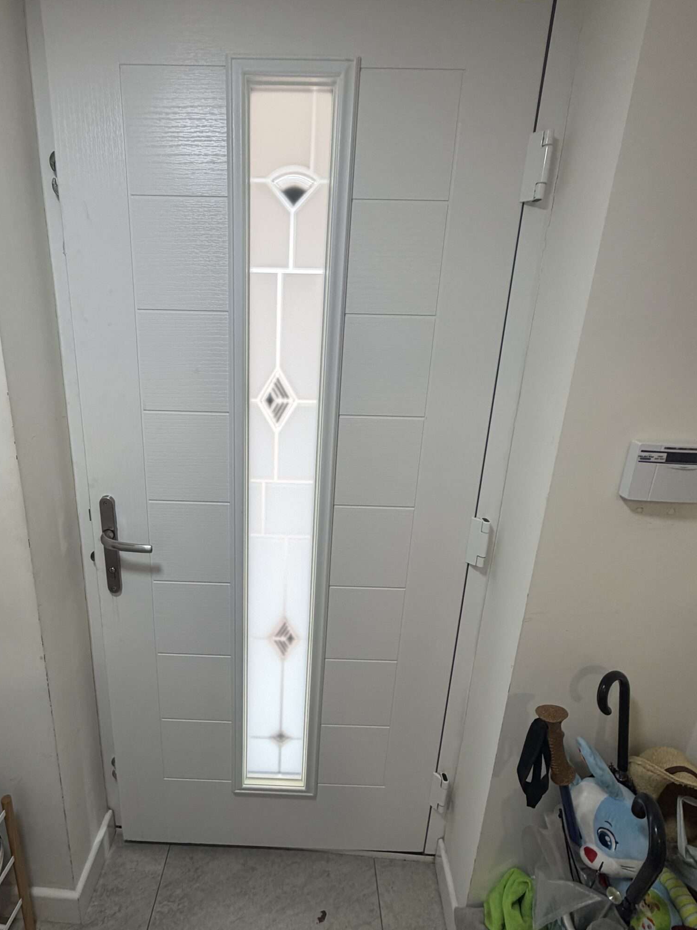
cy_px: 468
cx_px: 279
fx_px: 483
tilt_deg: -17.0
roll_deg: -0.8
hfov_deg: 70.8
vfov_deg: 87.8
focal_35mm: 18
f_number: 2.2
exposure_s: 1/100
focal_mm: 2.22
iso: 160
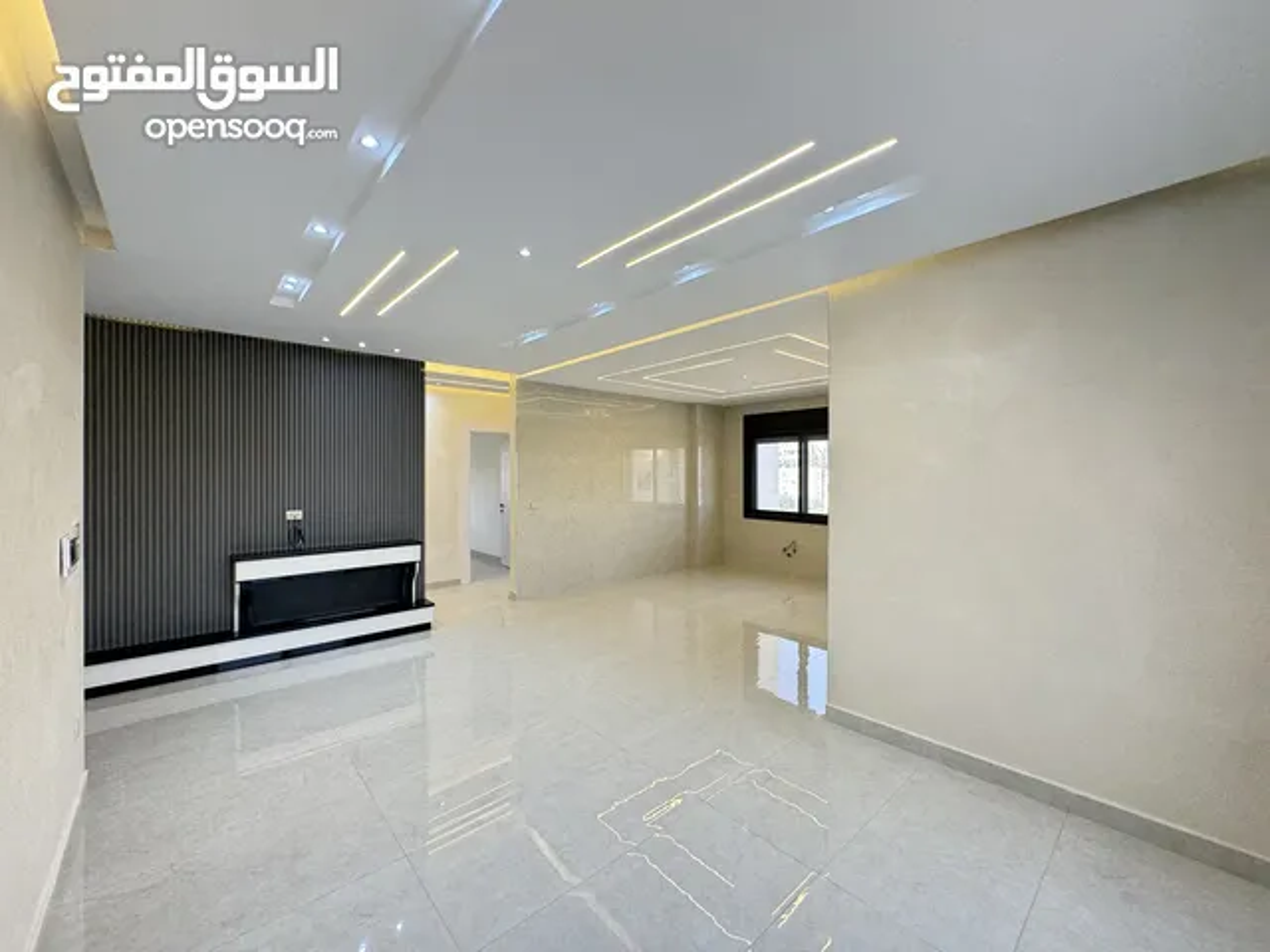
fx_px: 514
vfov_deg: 85.7
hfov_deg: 102.1
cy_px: 476
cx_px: 635
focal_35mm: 14
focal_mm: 2.22
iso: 64
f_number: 2.2
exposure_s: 1/100
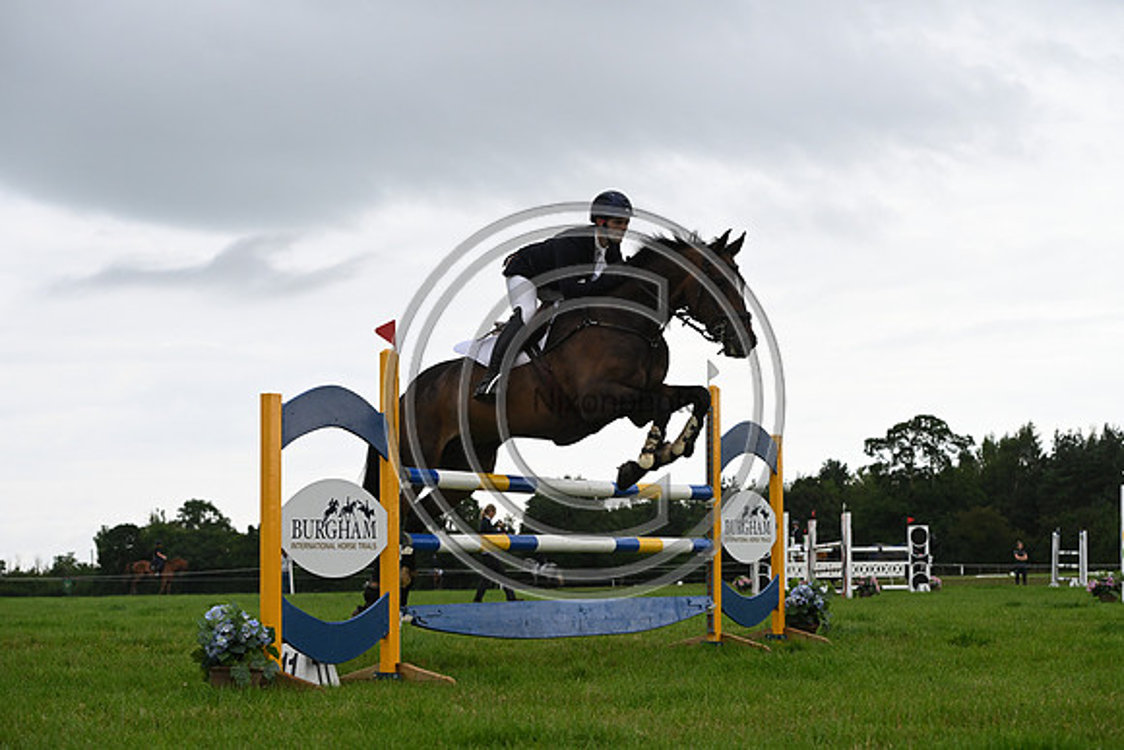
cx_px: 562
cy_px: 375
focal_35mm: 70
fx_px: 2186
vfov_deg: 19.5
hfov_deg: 28.8
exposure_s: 1/1600
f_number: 5.6
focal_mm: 70
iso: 1400
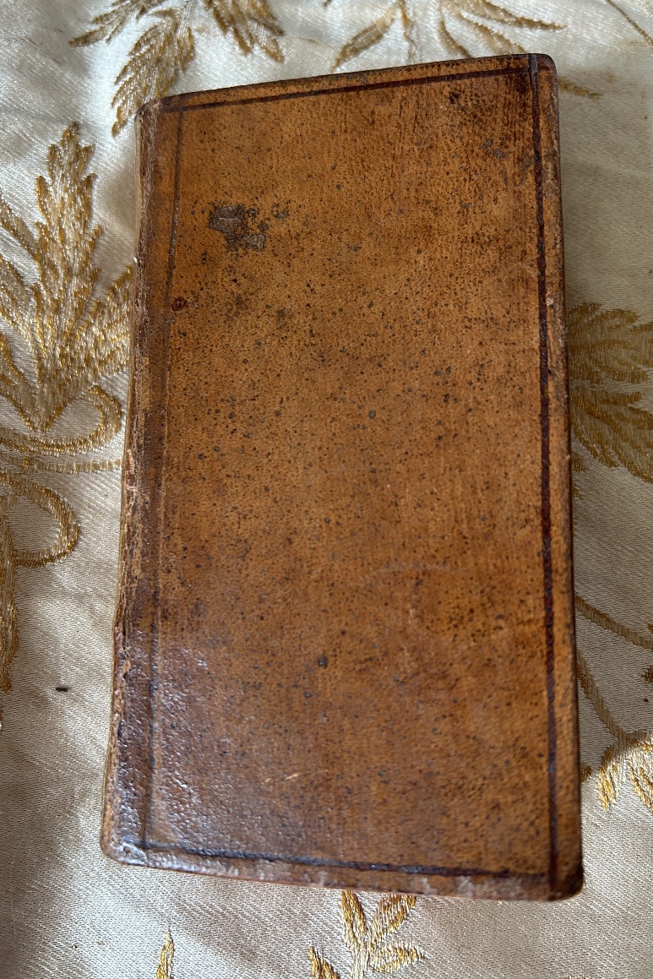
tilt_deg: -73.1
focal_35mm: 28
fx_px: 762
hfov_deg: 46.4
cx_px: 327
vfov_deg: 65.5
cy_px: 487
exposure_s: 1/75
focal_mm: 5.7
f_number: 1.5
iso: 125
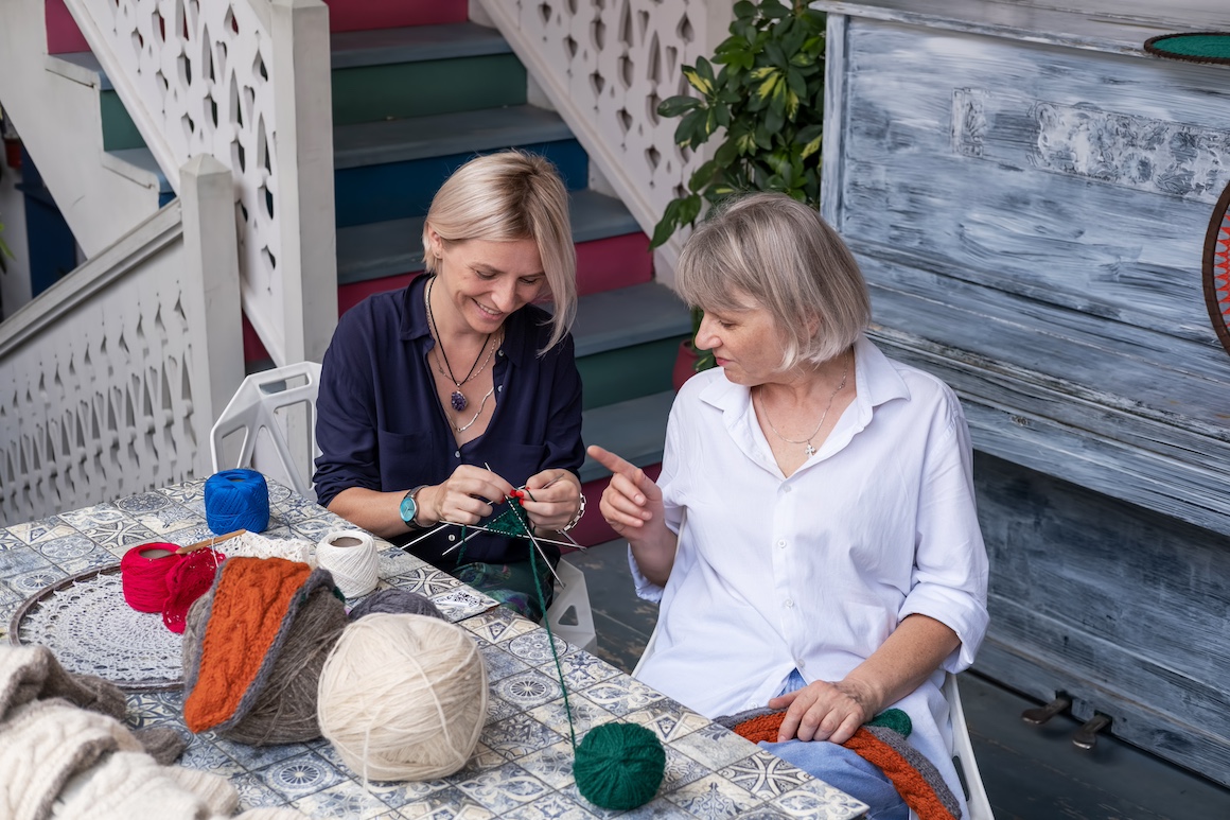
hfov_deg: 37.5
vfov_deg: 25.5
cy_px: 410
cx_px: 615
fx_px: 1810
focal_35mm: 53
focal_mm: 35
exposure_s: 1/350
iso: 640
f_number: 4
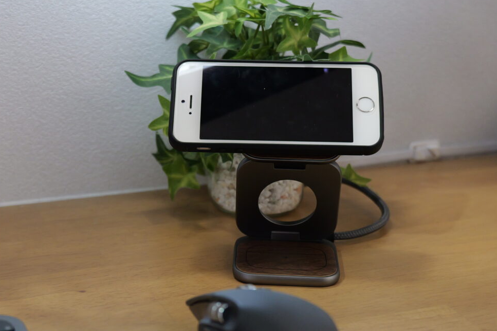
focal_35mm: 72
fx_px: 994
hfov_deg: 28.0
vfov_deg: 18.9
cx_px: 194
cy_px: 194
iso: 6400
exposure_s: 1/60
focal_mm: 58
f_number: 5.2
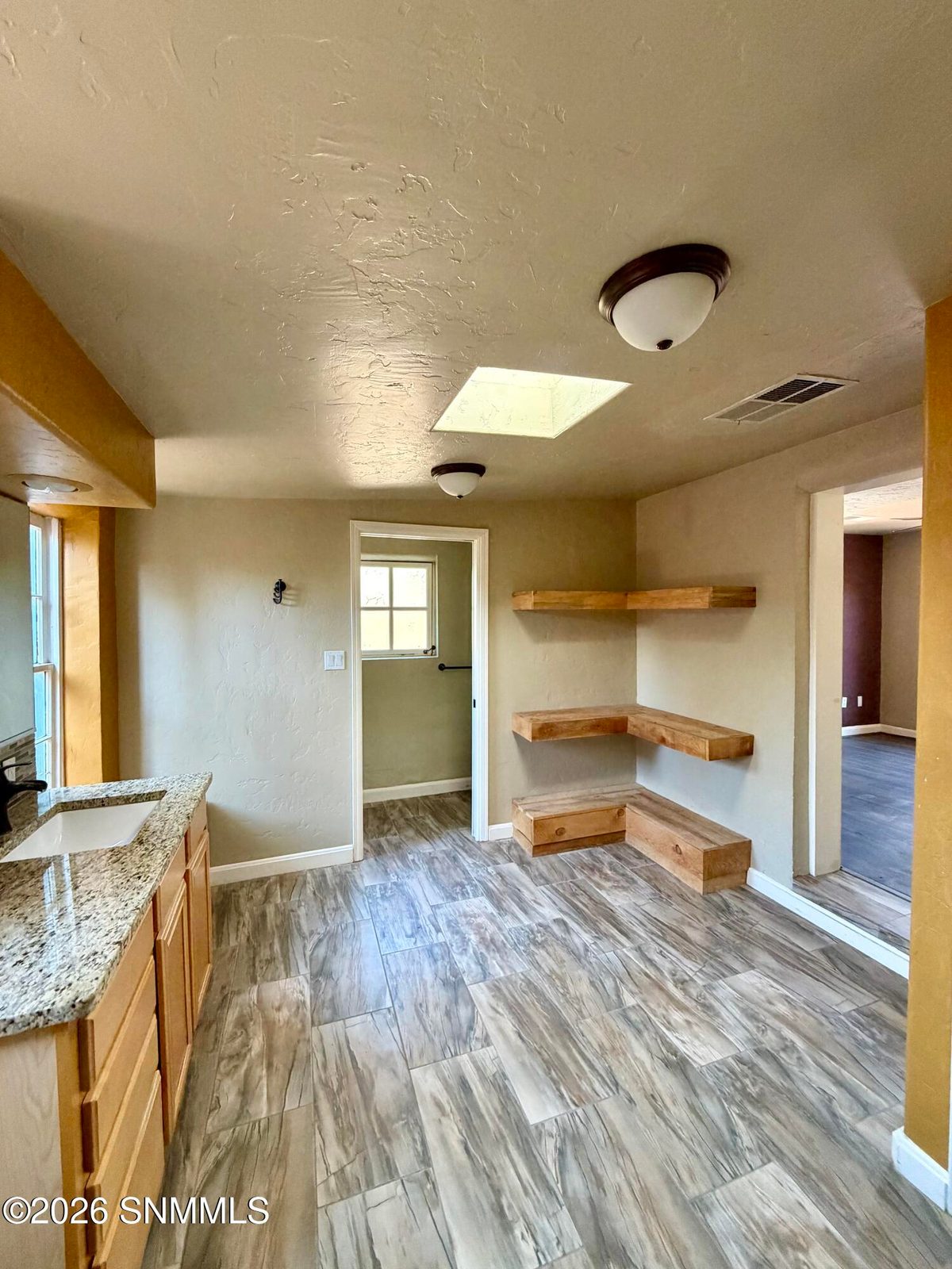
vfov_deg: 102.1
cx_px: 476
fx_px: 513
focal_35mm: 14
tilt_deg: -2.3
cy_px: 634
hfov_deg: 85.7
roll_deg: -0.3
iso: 320
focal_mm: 2.22
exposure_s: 1/70
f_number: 2.2
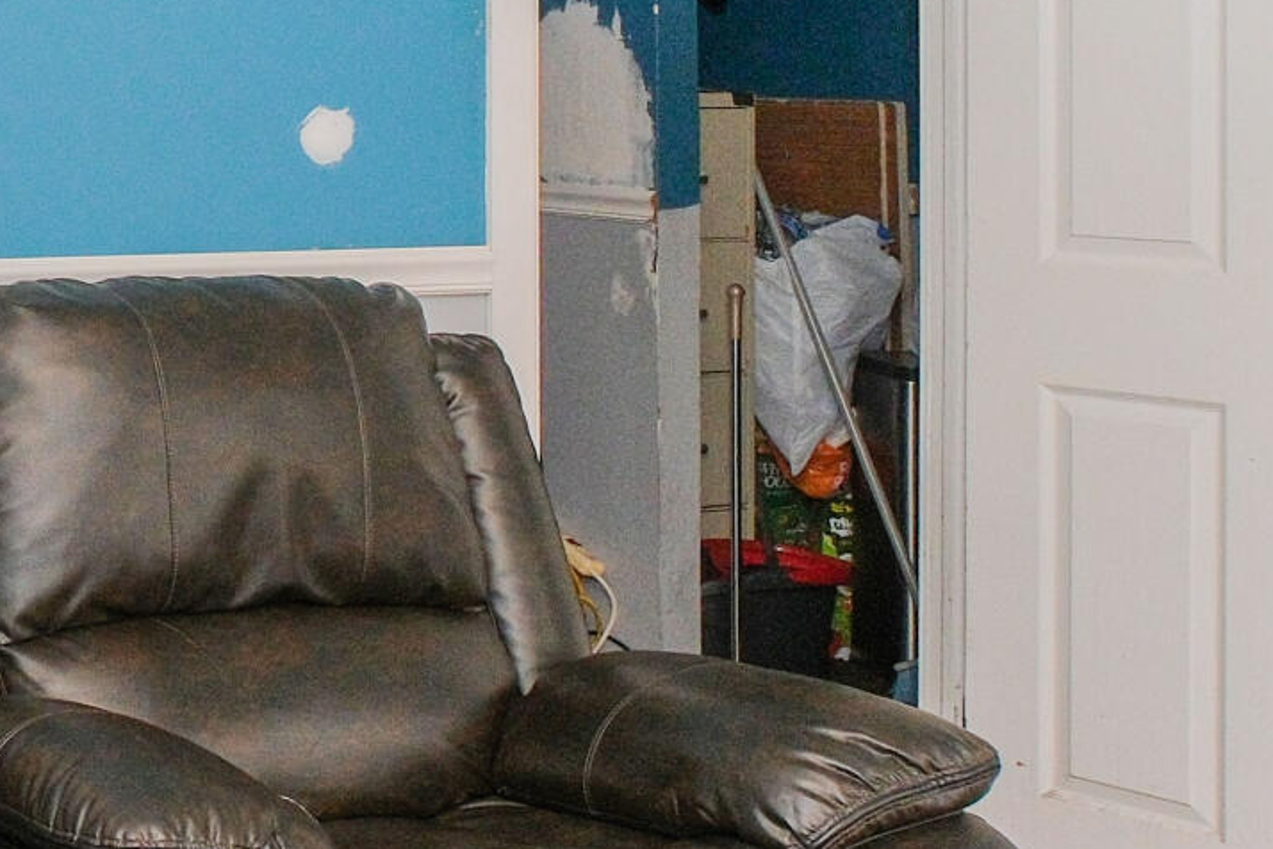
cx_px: -285
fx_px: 2228
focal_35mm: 63
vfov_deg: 21.3
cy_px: 173
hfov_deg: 27.7
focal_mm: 10
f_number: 8
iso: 1250
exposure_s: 1/60
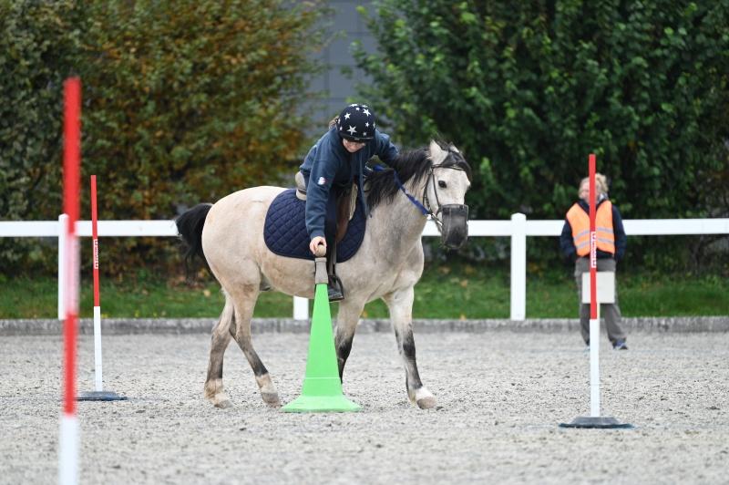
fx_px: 6475
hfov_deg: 6.4
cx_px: 364
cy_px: 242
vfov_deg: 4.3
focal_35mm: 320
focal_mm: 320
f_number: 5.3
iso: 2000
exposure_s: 1/800
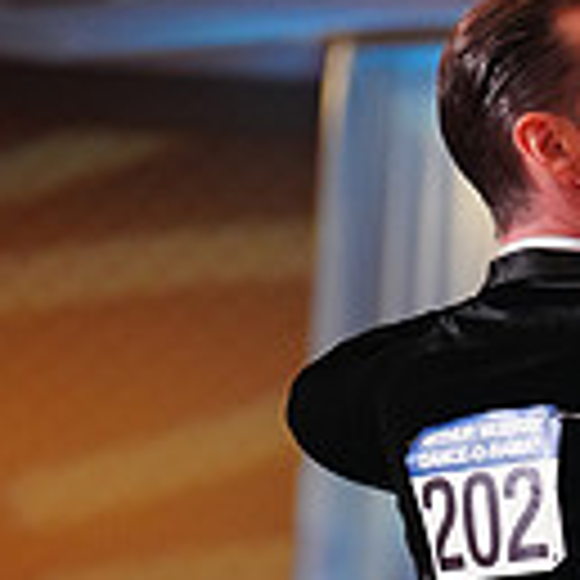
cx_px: 785
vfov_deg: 4.4
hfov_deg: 4.4
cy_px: 1061
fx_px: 7488
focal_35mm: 395
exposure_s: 1/500
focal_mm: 103
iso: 2000
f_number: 2.8
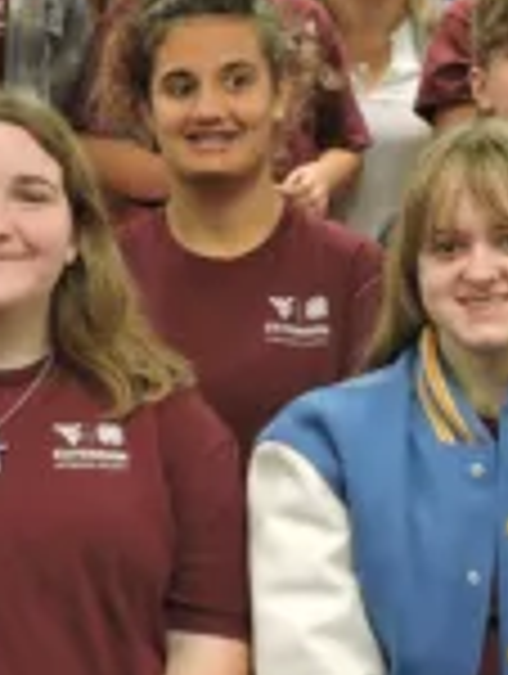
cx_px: 353
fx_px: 2595
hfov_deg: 11.2
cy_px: 162
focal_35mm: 133
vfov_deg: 14.7
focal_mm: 5.4
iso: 220
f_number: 3.1
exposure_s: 1/30
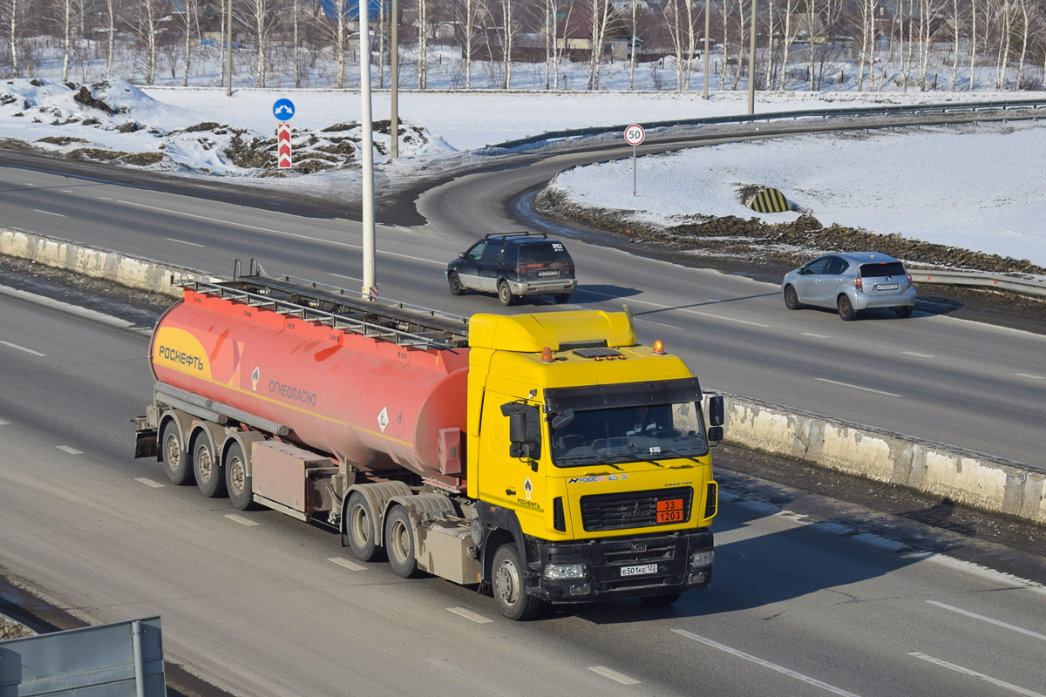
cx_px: 523
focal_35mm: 82
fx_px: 2397
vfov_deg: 16.6
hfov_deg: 24.6
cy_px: 348
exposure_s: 1/1000
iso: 100
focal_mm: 55
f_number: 6.3
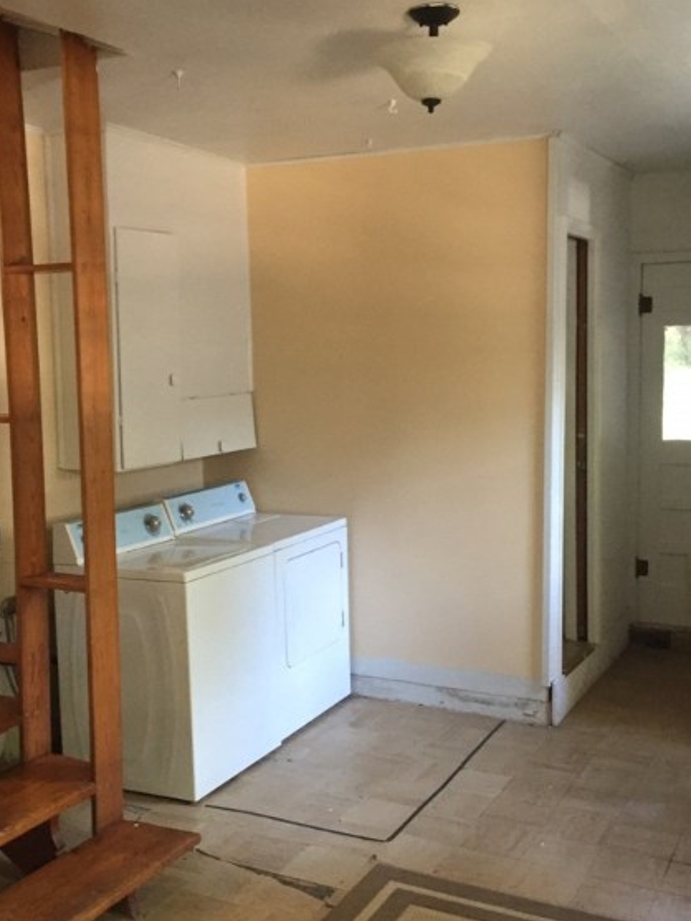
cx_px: 306
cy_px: 461
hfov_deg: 35.9
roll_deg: +1.4
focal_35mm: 40
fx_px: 1064
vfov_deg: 46.8
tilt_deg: -5.1
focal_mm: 4.15
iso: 200
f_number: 2.2
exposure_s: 1/30
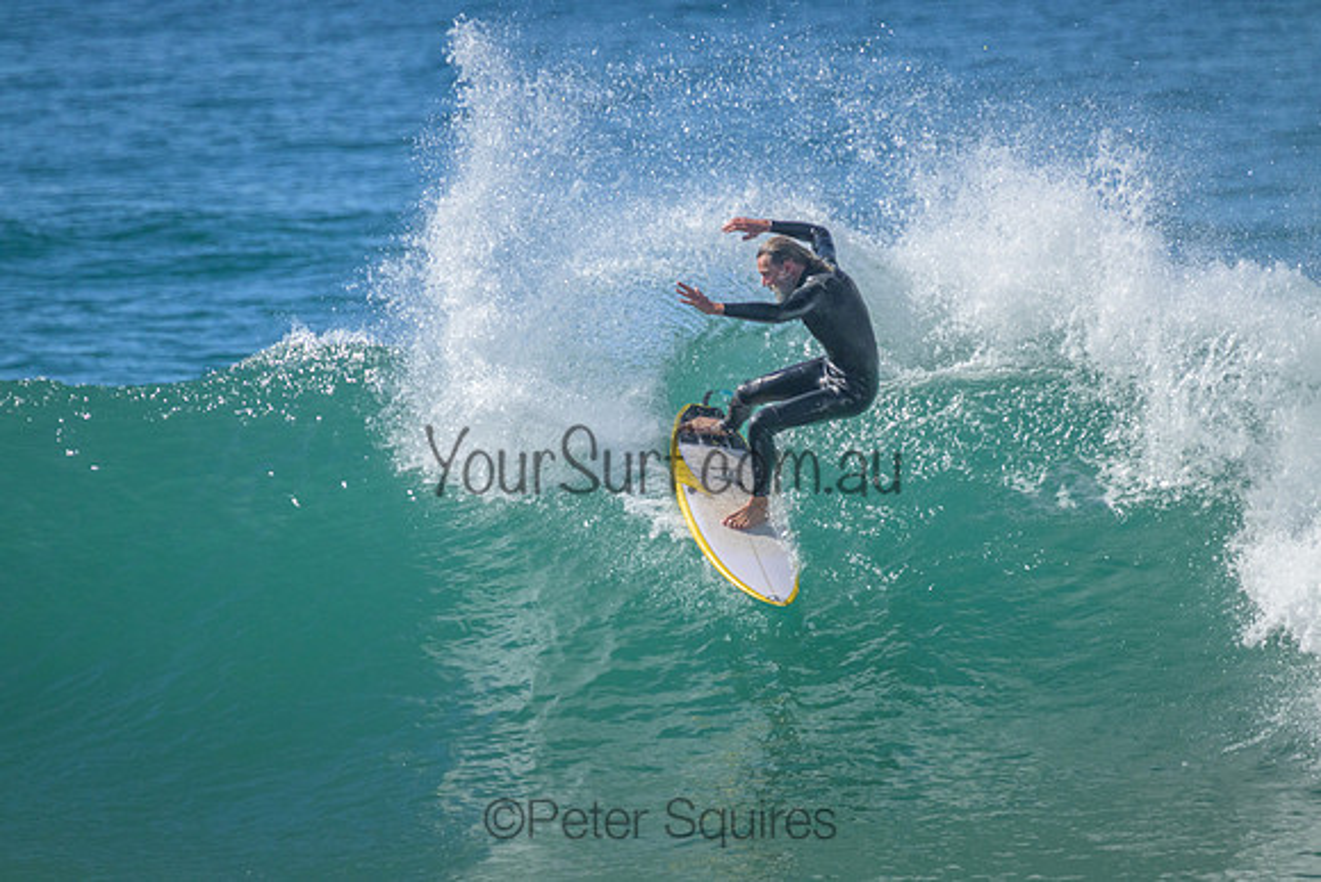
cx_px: 660
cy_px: 441
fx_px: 29361
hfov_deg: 2.6
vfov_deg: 1.7
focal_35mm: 800
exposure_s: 1/1600
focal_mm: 800
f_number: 11
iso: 2000
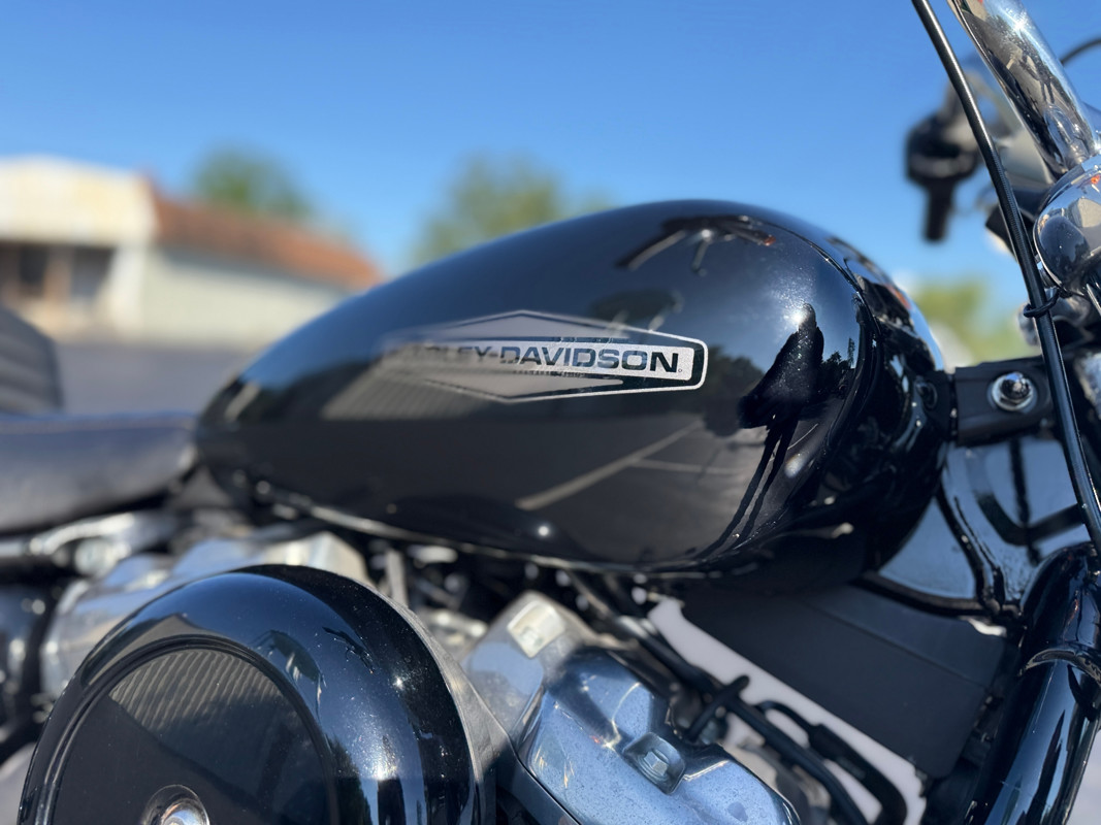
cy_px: 412
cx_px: 550
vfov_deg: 56.8
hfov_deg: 71.6
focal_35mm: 24
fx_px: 763
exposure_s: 1/2000
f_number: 1.78
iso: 80
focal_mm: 6.76
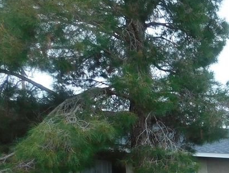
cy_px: 130
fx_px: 239
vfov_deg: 38.8
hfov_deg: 49.6
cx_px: 165
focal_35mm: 36
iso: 125
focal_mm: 4
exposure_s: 1/160
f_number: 3
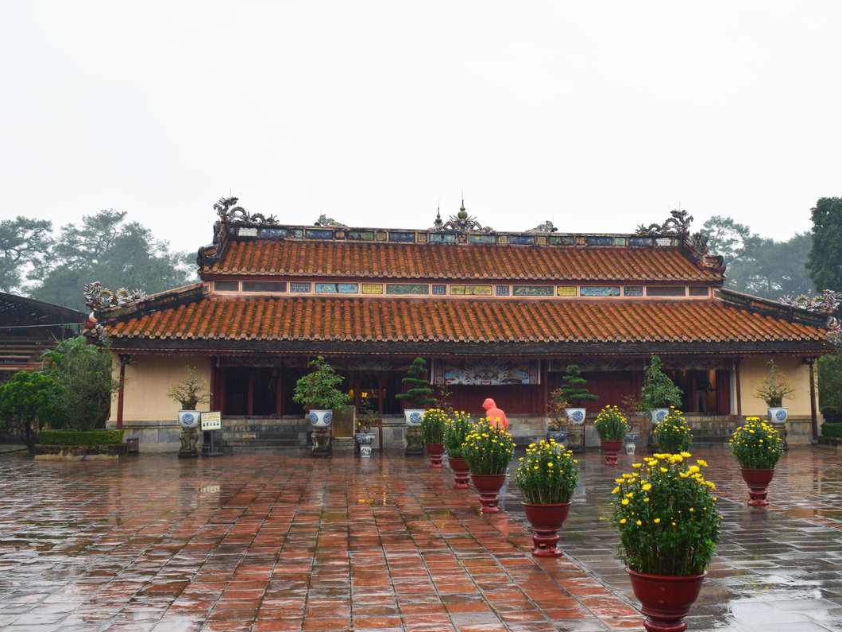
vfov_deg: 38.1
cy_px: 316
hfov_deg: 49.4
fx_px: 913
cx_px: 465
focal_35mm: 38
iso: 400
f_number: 8
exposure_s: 1/60
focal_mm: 23
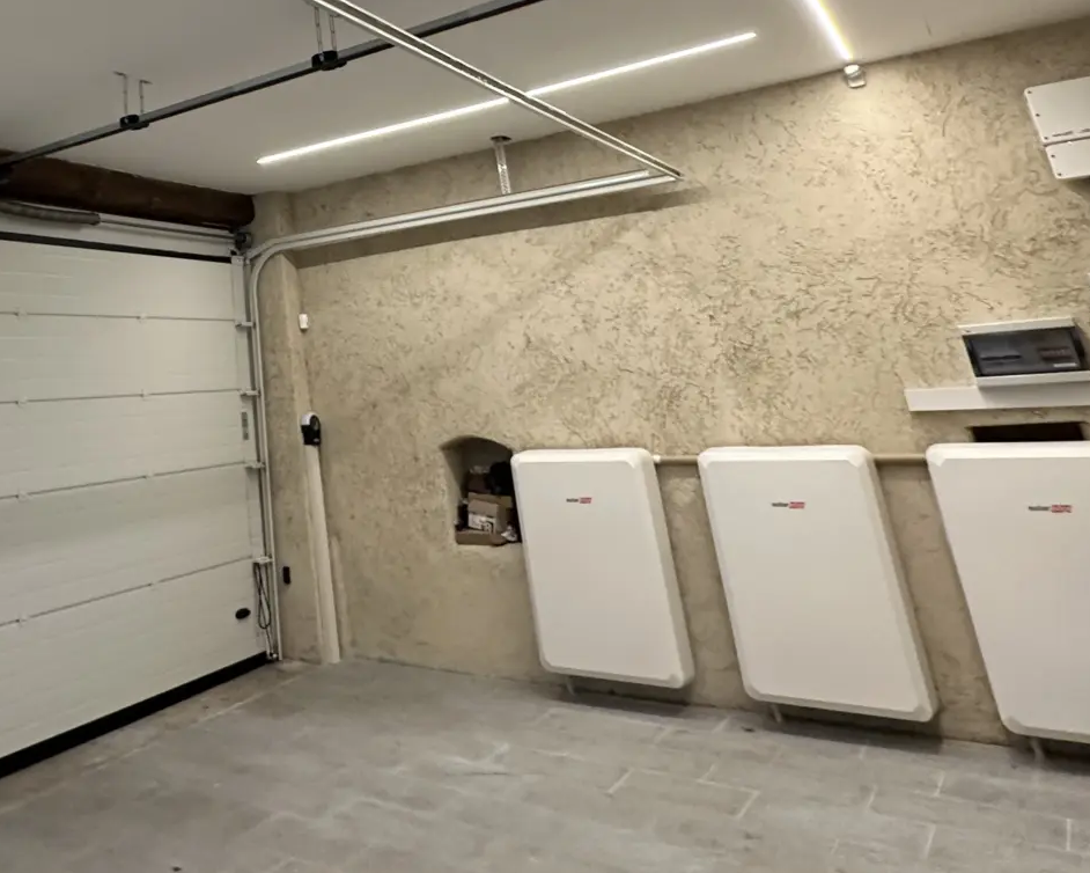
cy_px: 88
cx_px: 191
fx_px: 936
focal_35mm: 29
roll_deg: +3.2
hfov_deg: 55.4
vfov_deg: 45.3
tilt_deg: +19.0
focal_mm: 2.22
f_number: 2.2
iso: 250
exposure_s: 1/99
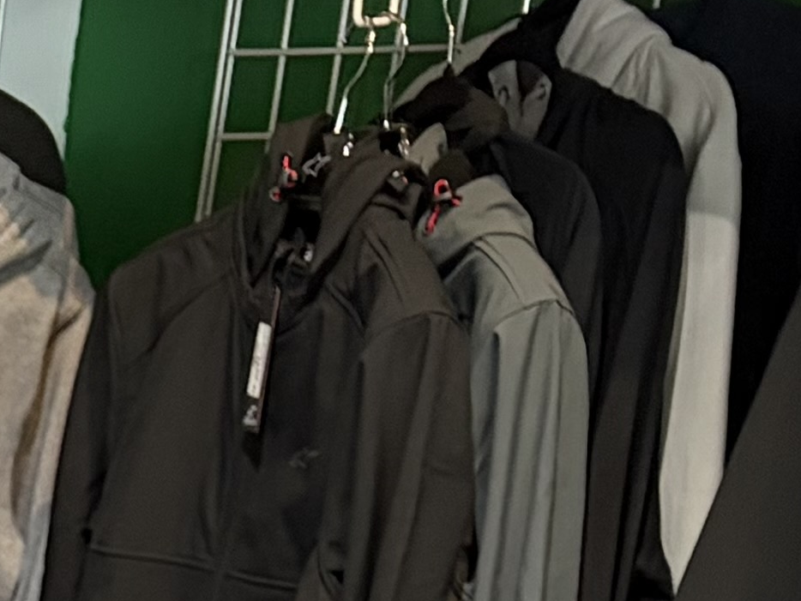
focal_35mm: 159
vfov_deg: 8.1
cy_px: 1721
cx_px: -1180
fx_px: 3680
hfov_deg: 10.5
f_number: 1.6
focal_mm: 5.96
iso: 250
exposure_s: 1/60
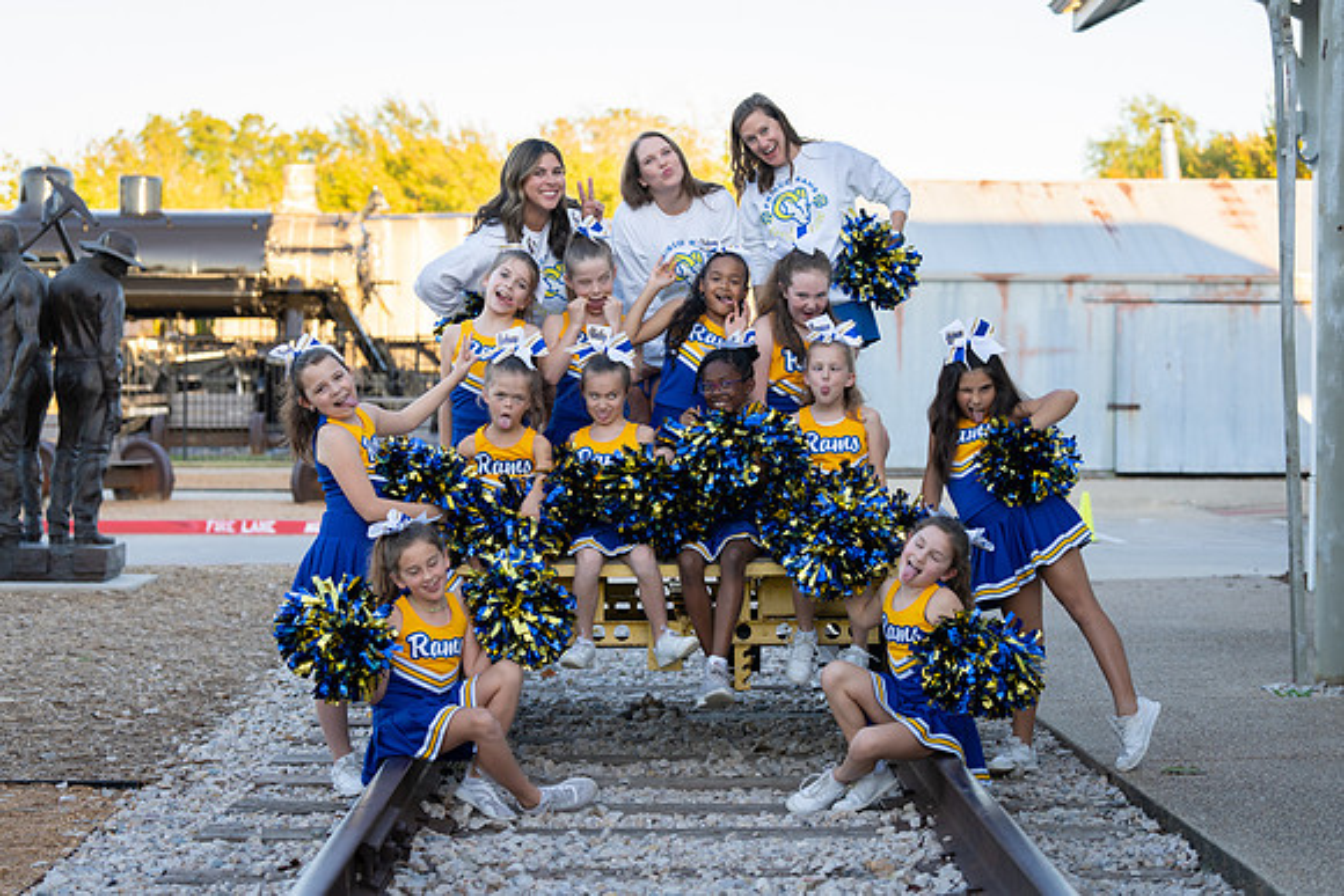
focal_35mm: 72
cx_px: 672
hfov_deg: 27.9
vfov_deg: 18.9
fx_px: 2701
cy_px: 448
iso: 250
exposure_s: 1/320
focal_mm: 70
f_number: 3.5
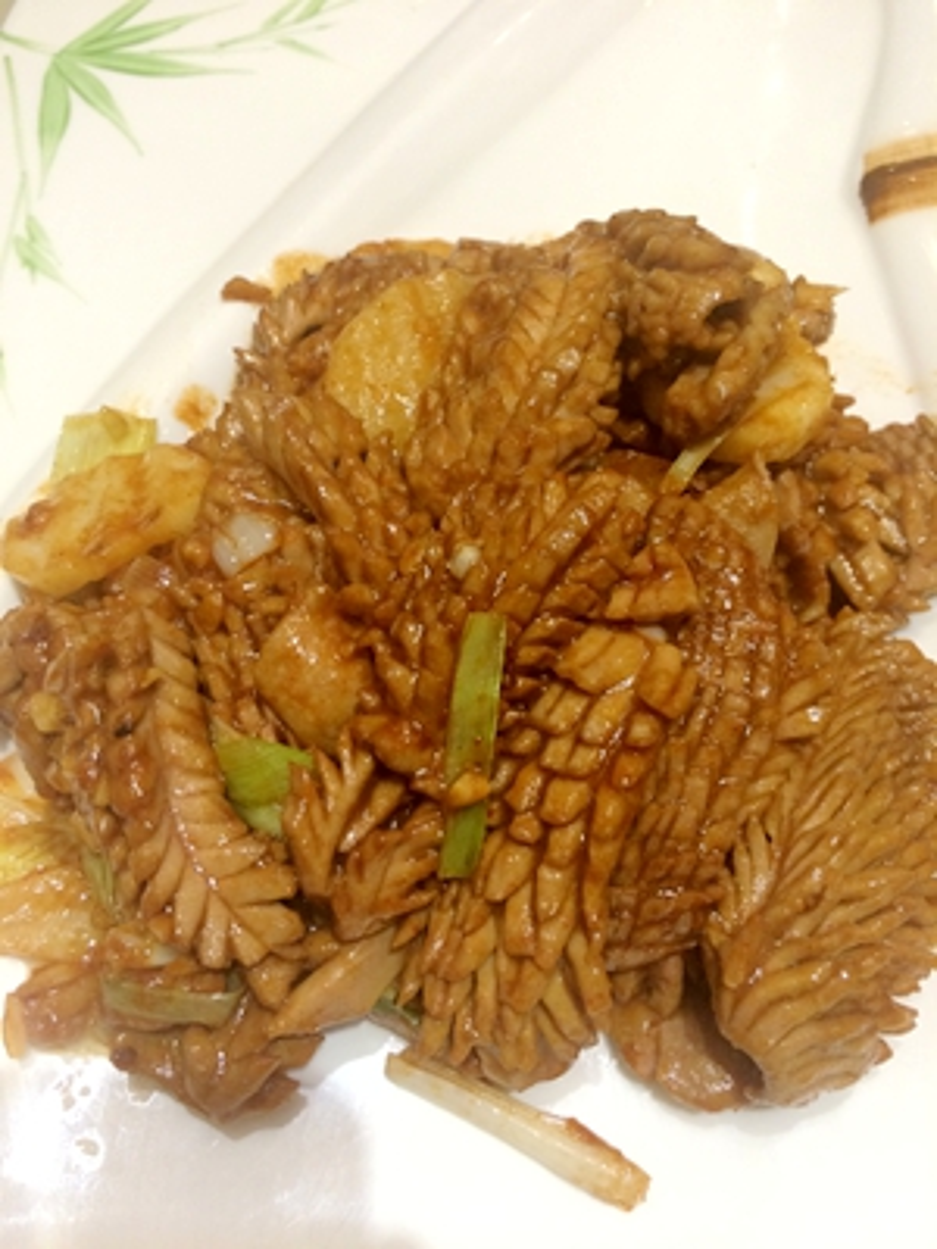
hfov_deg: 48.2
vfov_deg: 61.7
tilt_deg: -63.6
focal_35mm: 29
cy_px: 624
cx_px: 468
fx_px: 1047
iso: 80
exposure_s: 1/33
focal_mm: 4.15
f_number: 2.2
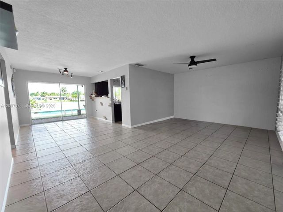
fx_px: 106
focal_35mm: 13
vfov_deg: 89.9
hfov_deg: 106.2
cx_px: 142
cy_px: 106
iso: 100
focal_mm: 2.2
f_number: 1.9
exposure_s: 1/120
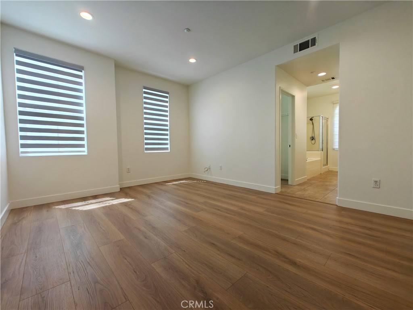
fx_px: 167
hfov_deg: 102.1
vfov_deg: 85.7
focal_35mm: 14
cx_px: 206
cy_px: 155
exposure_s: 1/120
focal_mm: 2.59
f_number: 2.2
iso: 80
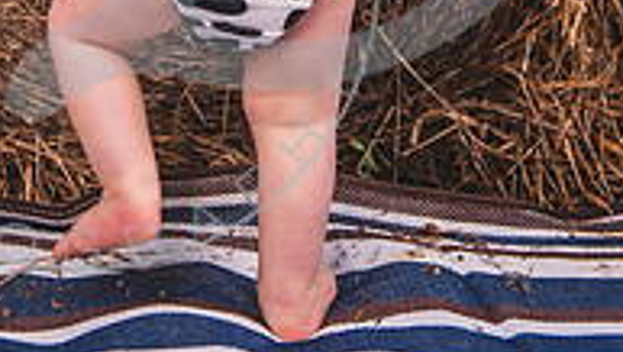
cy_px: -274
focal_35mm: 122
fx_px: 2017
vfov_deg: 9.5
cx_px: 226
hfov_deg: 17.5
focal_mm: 50
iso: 200
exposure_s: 1/250
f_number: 2.8
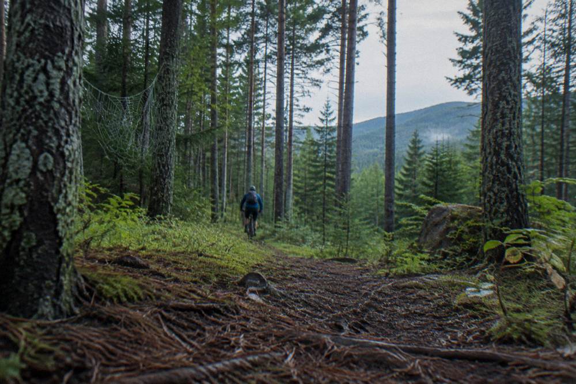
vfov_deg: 37.8
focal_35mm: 35
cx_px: 288
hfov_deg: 54.5
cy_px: 192
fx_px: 560
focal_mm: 35
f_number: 7.1
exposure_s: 1/500
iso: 800
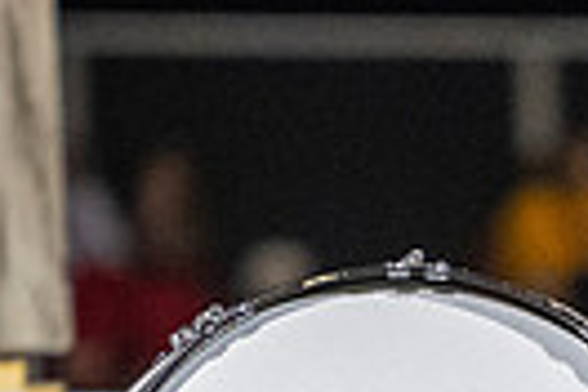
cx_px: 960
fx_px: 25396
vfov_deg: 0.9
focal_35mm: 1555
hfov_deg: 1.3
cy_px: 744
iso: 4000
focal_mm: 200
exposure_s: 1/500
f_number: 2.8
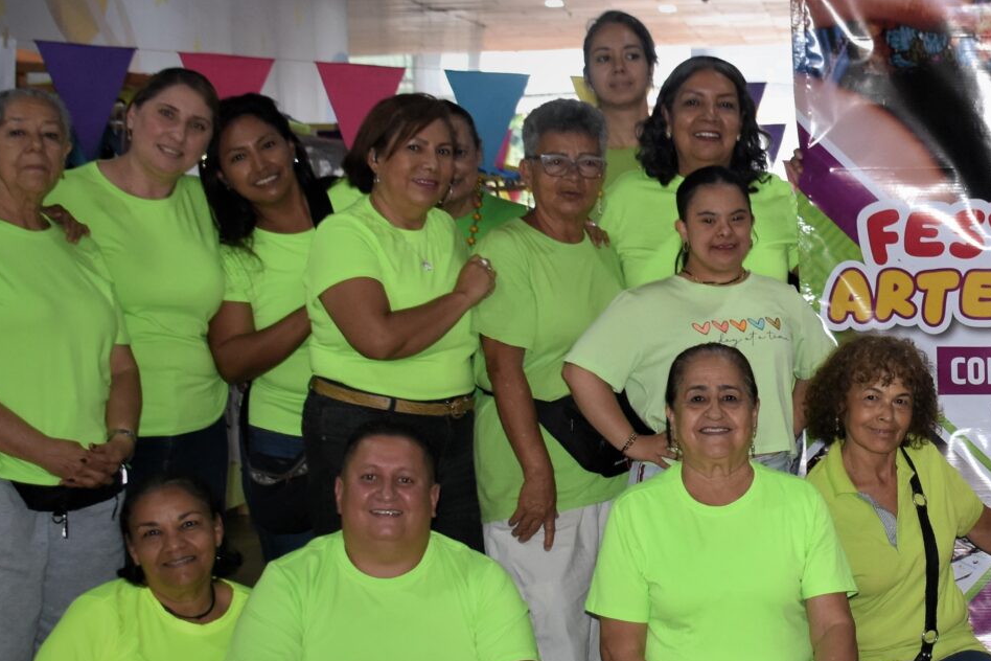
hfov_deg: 23.9
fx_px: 2230
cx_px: 996
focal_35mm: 81
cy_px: 339
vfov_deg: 16.9
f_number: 3.5
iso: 800
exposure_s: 1/60
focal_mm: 20
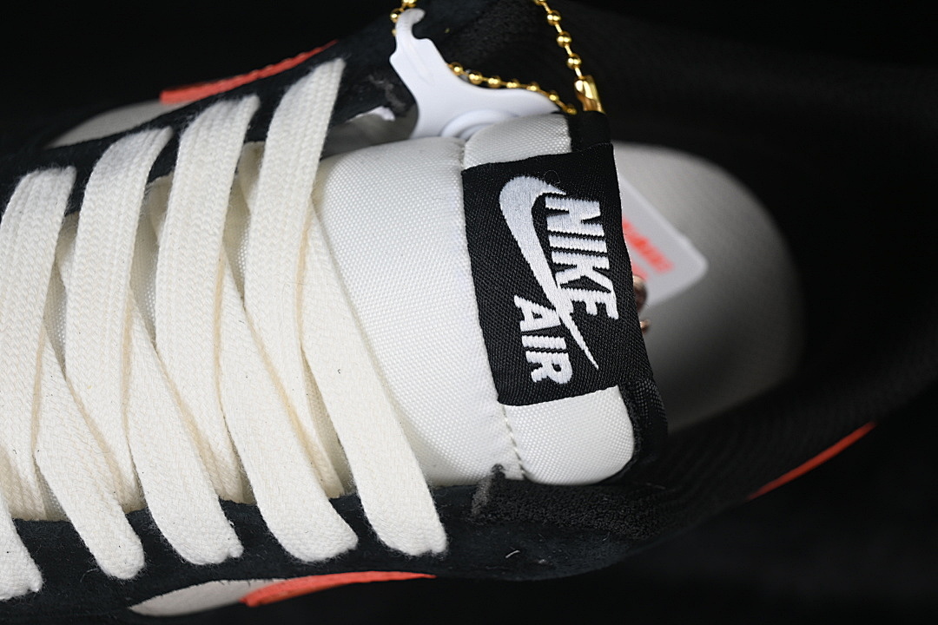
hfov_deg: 27.0
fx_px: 1954
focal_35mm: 75
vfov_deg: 18.2
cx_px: 469
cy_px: 312
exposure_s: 1/60
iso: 160
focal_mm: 50
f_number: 7.1
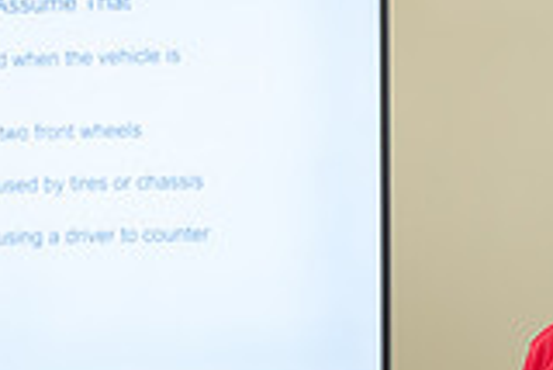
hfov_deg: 4.9
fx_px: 6473
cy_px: 346
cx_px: 432
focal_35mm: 421
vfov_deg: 3.3
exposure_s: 1/200
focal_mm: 115
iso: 1000
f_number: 3.2
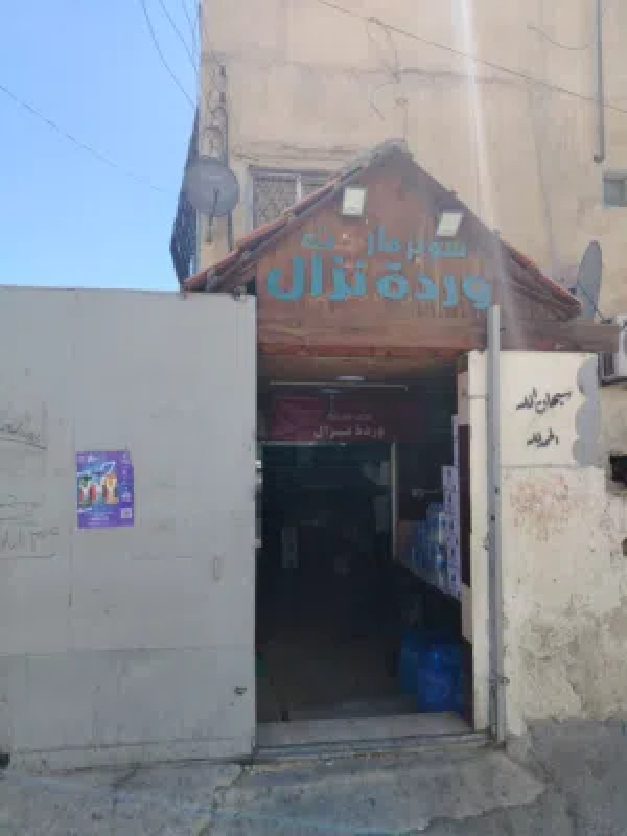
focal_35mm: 24
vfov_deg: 71.6
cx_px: 314
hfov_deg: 56.8
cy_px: 418
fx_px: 580
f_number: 1.75
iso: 50
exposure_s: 1/528
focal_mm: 5.25
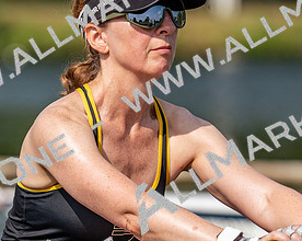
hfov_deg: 2.6
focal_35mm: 733
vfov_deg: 2.1
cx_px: 42
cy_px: 131
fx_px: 6542
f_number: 6.3
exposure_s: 1/1600
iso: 200
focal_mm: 371
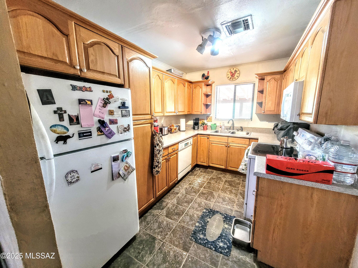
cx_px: 179
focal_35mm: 13
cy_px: 134
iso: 320
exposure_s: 1/40
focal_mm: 1.74
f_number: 2.2
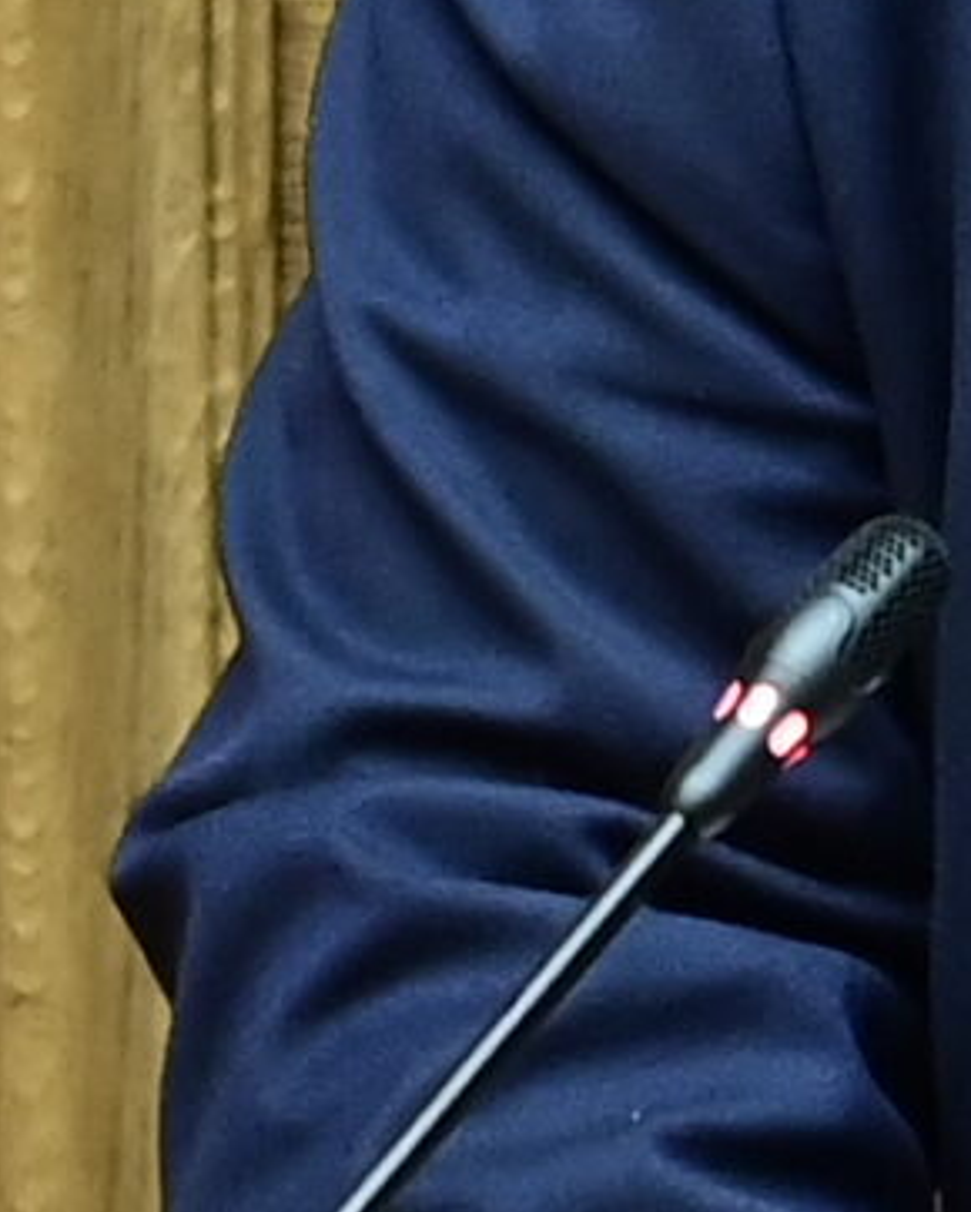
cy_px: -82
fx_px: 71389
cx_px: 2290
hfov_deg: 0.8
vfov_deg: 1.0
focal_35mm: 1989
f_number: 3.2
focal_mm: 200
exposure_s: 1/320
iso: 800
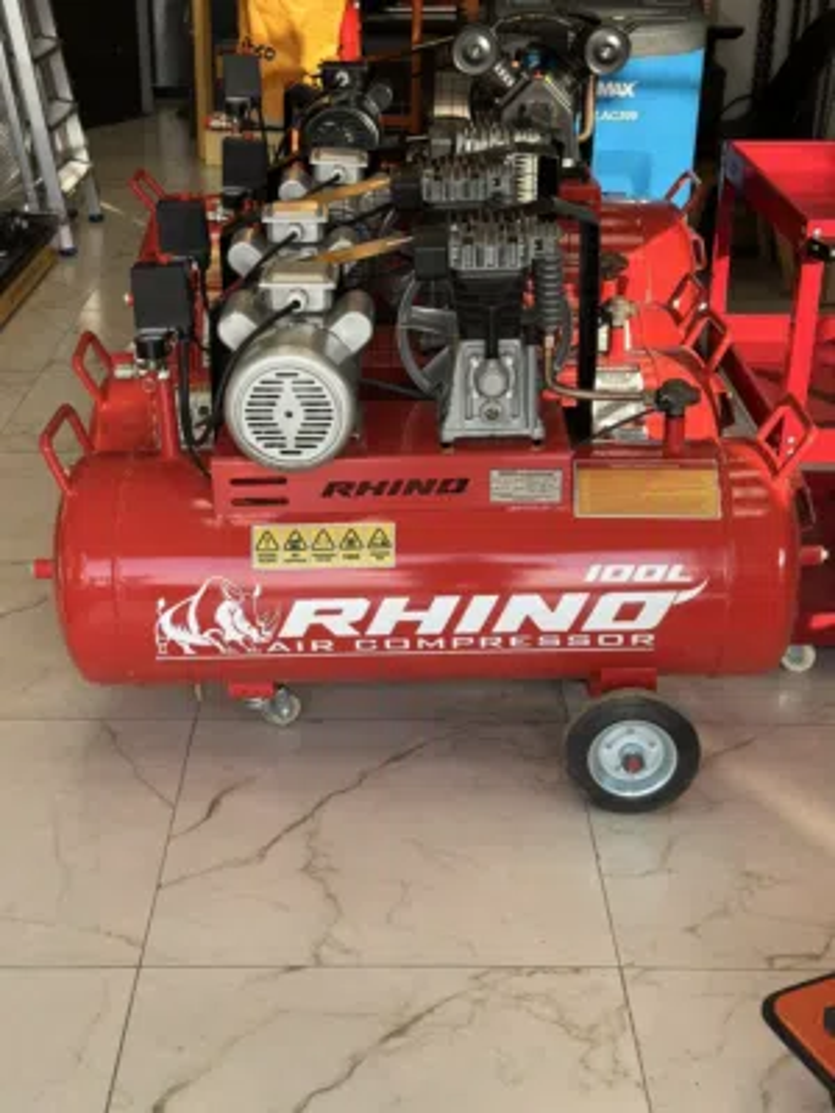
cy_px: 556
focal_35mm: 48
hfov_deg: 30.3
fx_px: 1544
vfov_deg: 39.7
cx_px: 418
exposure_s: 1/672
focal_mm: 6.86
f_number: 1.78
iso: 80
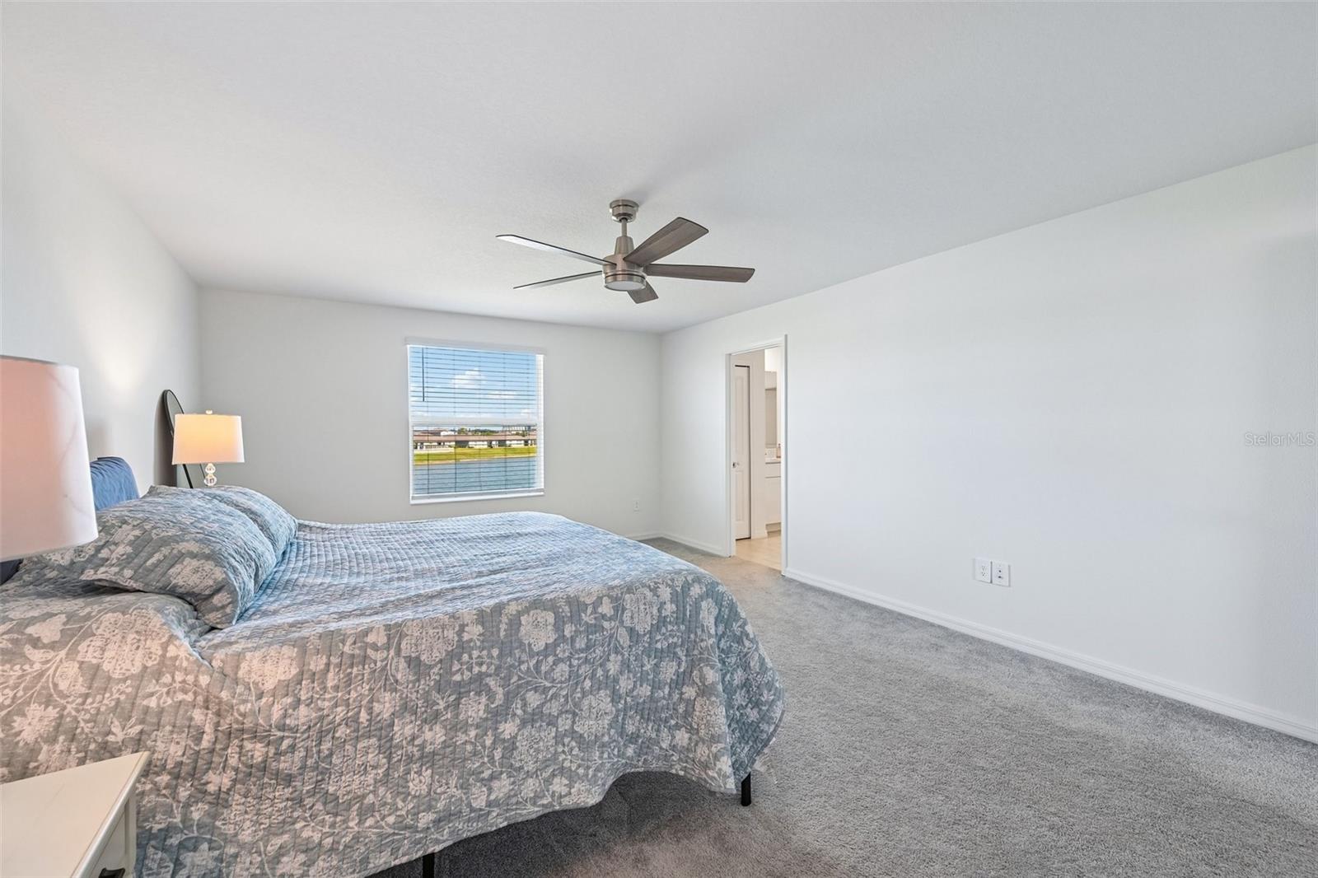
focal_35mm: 14
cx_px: 659
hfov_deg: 104.3
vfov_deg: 81.2
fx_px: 512
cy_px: 439
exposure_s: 1/30
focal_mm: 14
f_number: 8
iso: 400
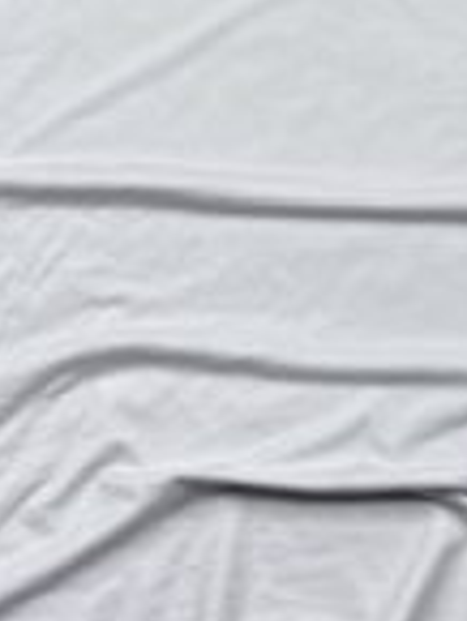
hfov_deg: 16.7
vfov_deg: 22.0
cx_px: 356
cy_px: 131
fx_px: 1581
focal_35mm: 88
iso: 80
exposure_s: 1/385
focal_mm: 6.76
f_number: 1.78
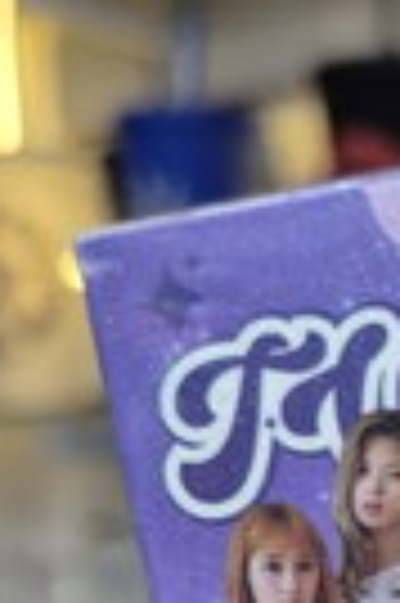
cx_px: 616
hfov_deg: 13.5
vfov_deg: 20.3
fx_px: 1587
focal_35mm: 95
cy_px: 695
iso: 250
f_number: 1.8
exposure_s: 1/100
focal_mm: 5.4
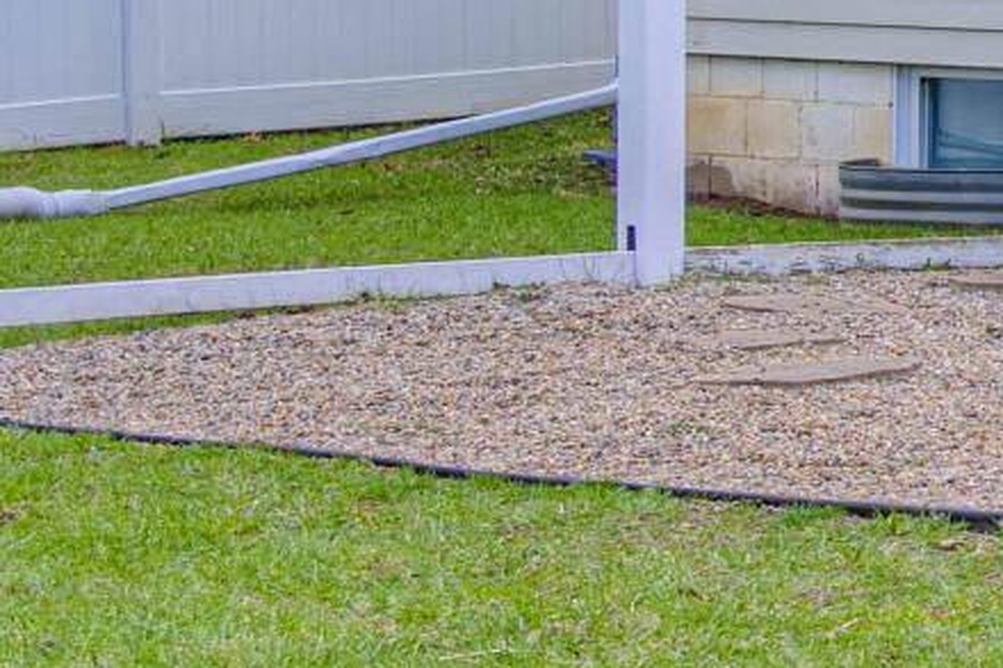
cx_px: 2362
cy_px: -366
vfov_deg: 7.1
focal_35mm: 191
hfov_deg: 9.6
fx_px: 5319
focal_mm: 28
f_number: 4.5
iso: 200
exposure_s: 1/500
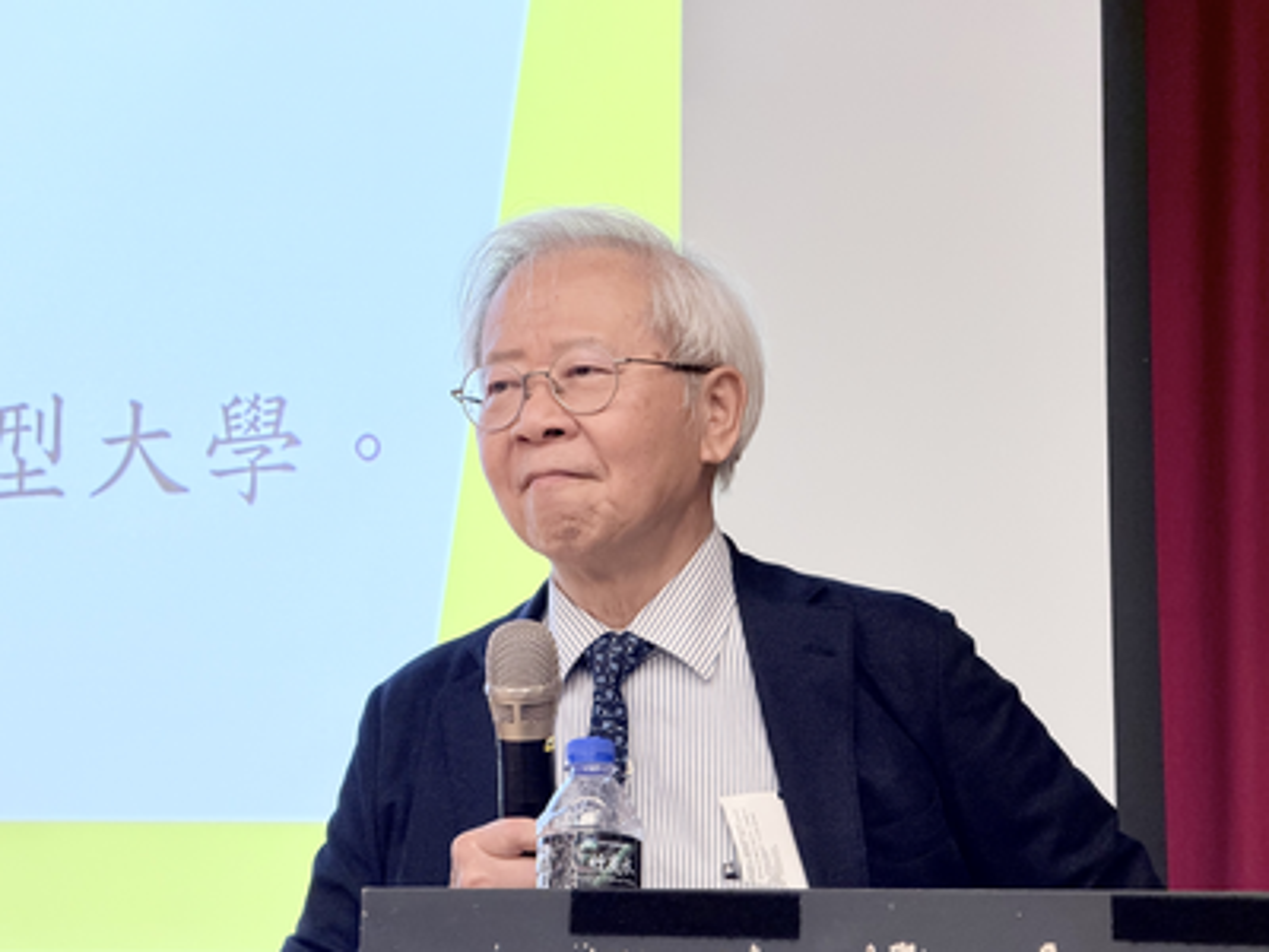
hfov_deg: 19.6
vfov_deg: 14.8
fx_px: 3666
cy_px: 476
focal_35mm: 100
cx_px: 634
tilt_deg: +9.3
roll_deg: -0.3
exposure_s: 1/60
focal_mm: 16.89
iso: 250
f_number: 2.8
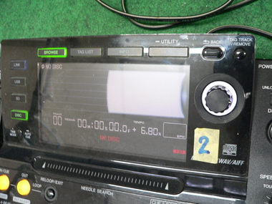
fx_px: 283
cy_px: 102
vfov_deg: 39.7
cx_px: 136
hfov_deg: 51.4
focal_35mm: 36
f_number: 2.8
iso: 200
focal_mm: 6
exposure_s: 1/13
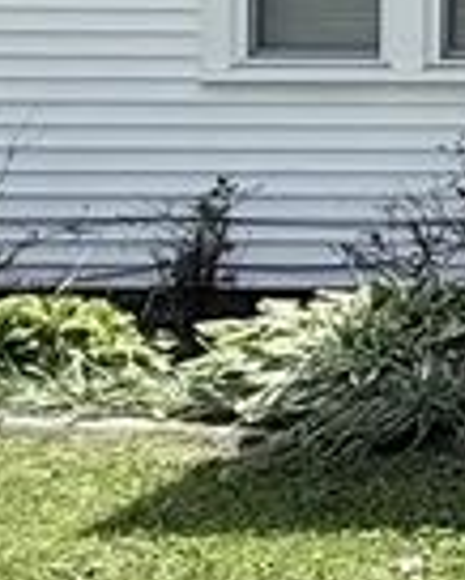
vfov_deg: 17.8
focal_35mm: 103
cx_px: 1480
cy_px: -102
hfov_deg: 10.1
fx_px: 1770
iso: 80
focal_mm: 2.22
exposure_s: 1/2611
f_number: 2.2
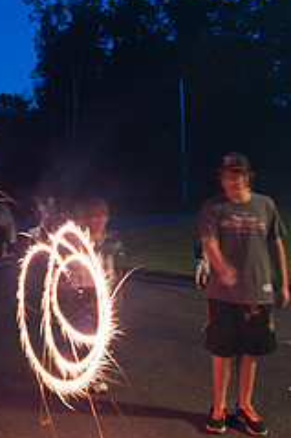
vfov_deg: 47.8
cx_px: 5
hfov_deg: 31.1
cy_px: 153
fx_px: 486
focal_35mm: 40
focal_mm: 11
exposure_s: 2
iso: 200
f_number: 2.8
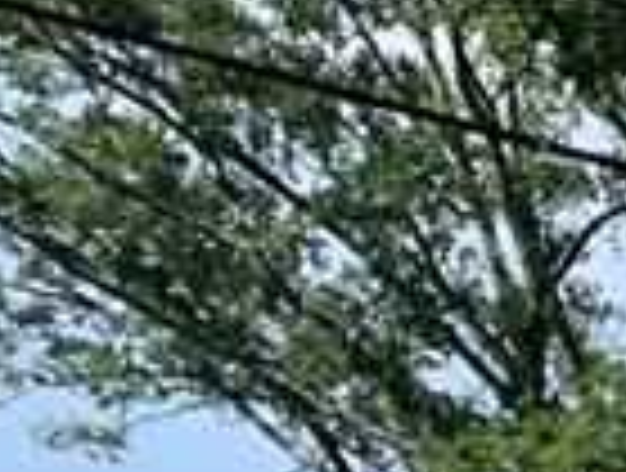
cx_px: 2252
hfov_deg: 7.9
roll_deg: -2.3
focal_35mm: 191
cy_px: 1331
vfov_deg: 7.1
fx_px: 3463
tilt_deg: +3.3
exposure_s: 1/1124
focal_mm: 4.25
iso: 25
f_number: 1.8
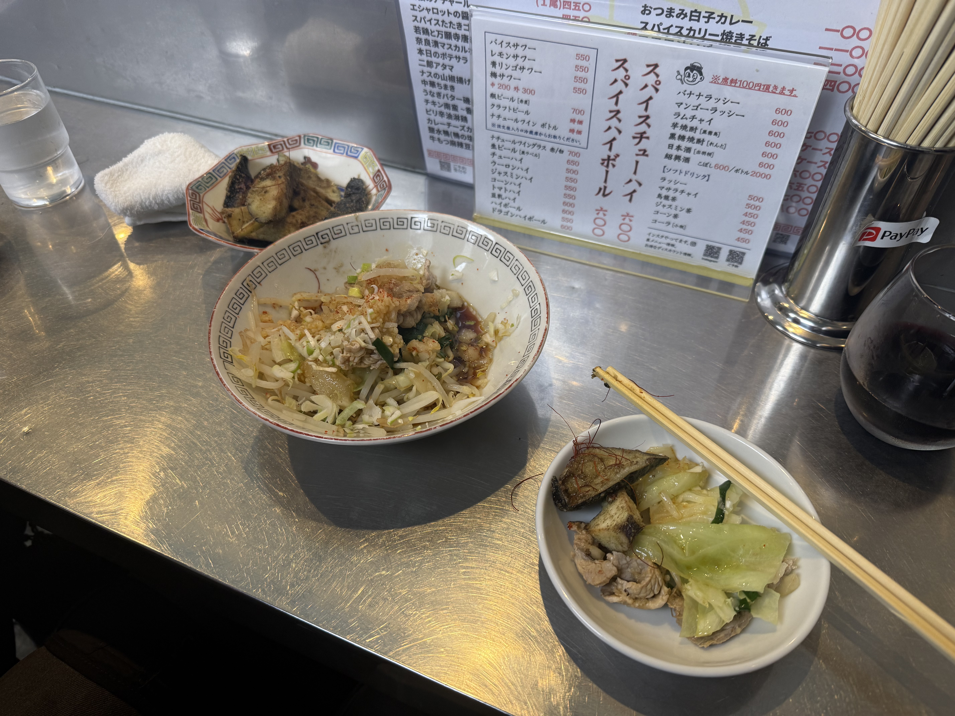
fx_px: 662
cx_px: 478
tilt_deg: -46.5
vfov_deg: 56.8
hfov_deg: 71.6
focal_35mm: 24
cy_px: 358
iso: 100
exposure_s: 1/50
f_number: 1.78
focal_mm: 6.76
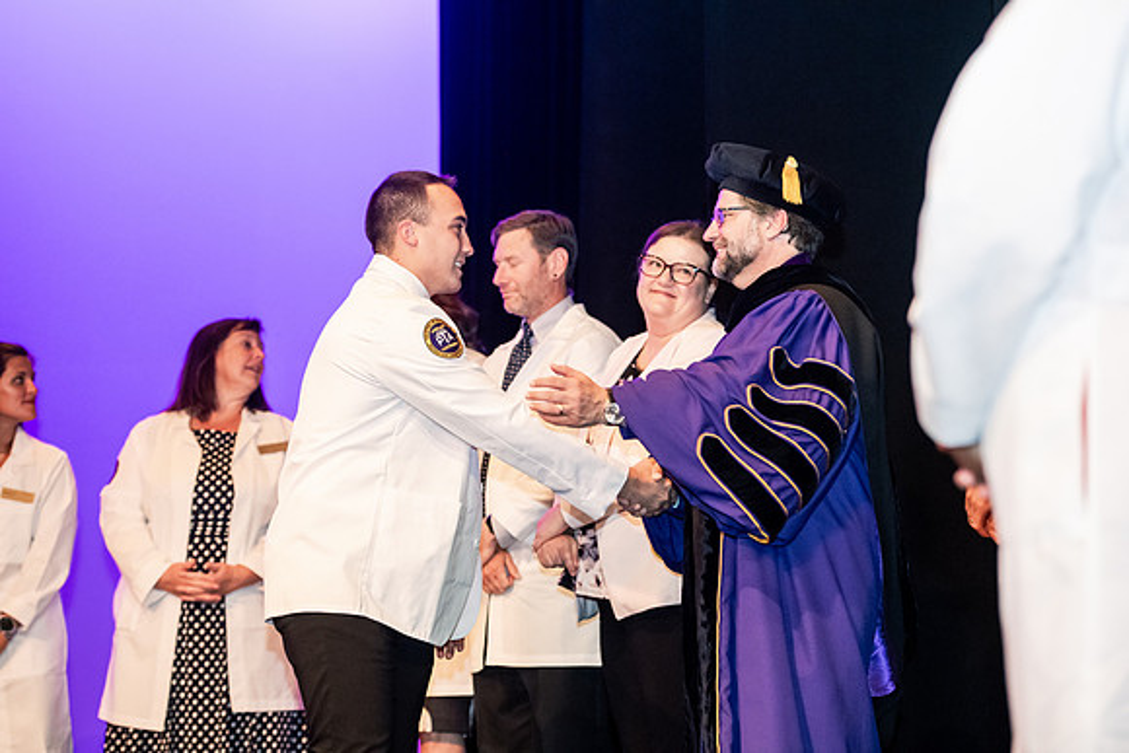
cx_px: 564
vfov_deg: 16.7
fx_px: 2572
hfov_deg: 24.8
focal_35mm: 82
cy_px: 376
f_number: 3.5
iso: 3200
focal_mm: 82
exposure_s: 1/200
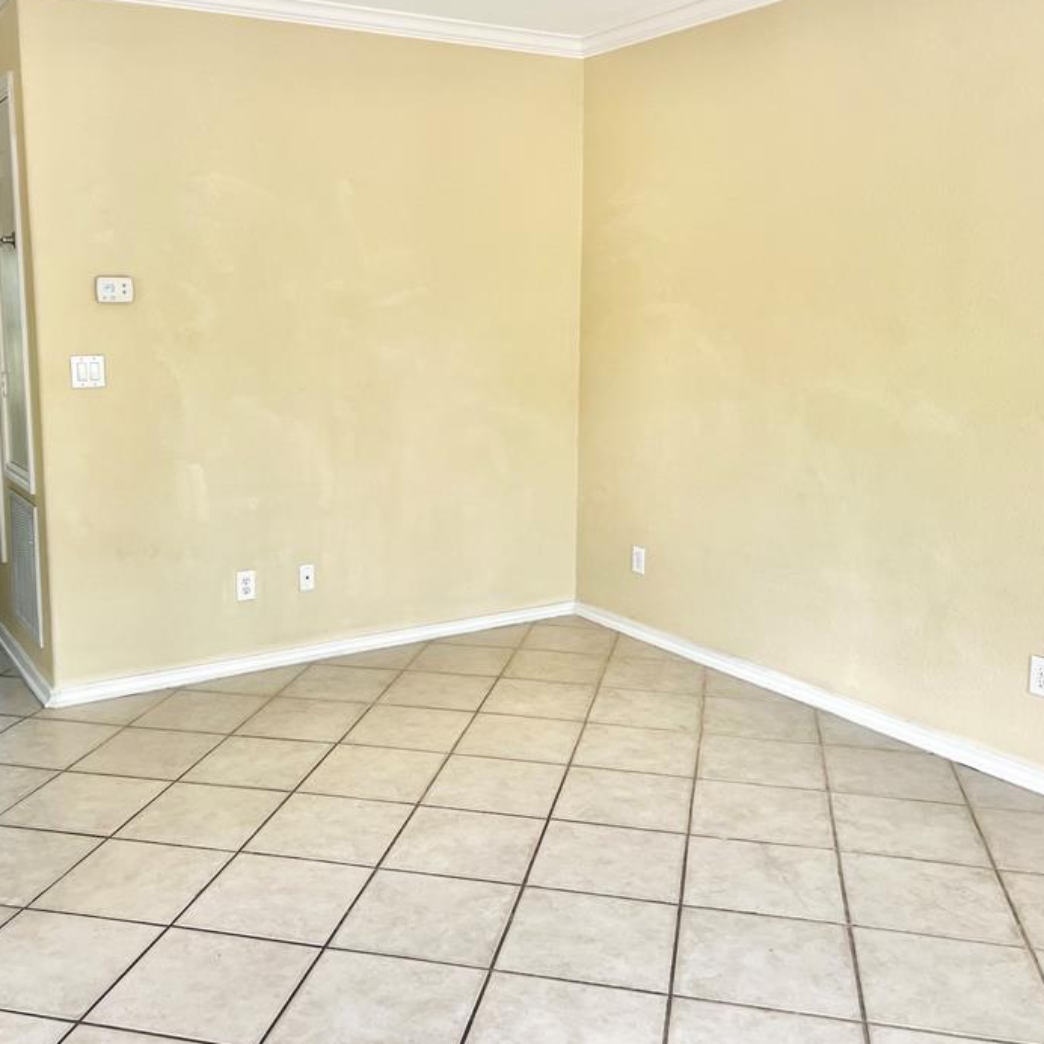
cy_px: 472
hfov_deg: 48.3
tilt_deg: -8.2
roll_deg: +0.7
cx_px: 451
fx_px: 1160
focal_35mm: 34
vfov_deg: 48.4
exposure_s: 1/121
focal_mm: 5.7
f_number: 1.5
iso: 50
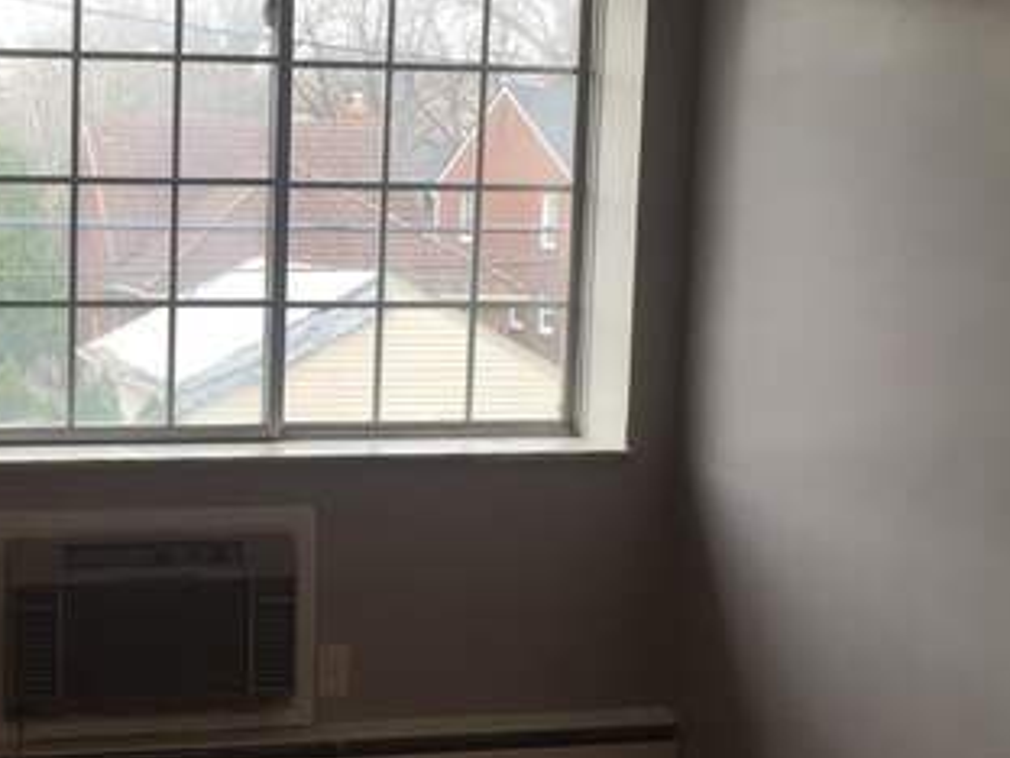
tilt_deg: -6.8
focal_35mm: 62
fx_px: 1809
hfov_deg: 29.8
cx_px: 95
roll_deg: -0.3
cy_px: 366
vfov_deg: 23.6
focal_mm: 4.15
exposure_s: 1/124
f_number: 2.2
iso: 25
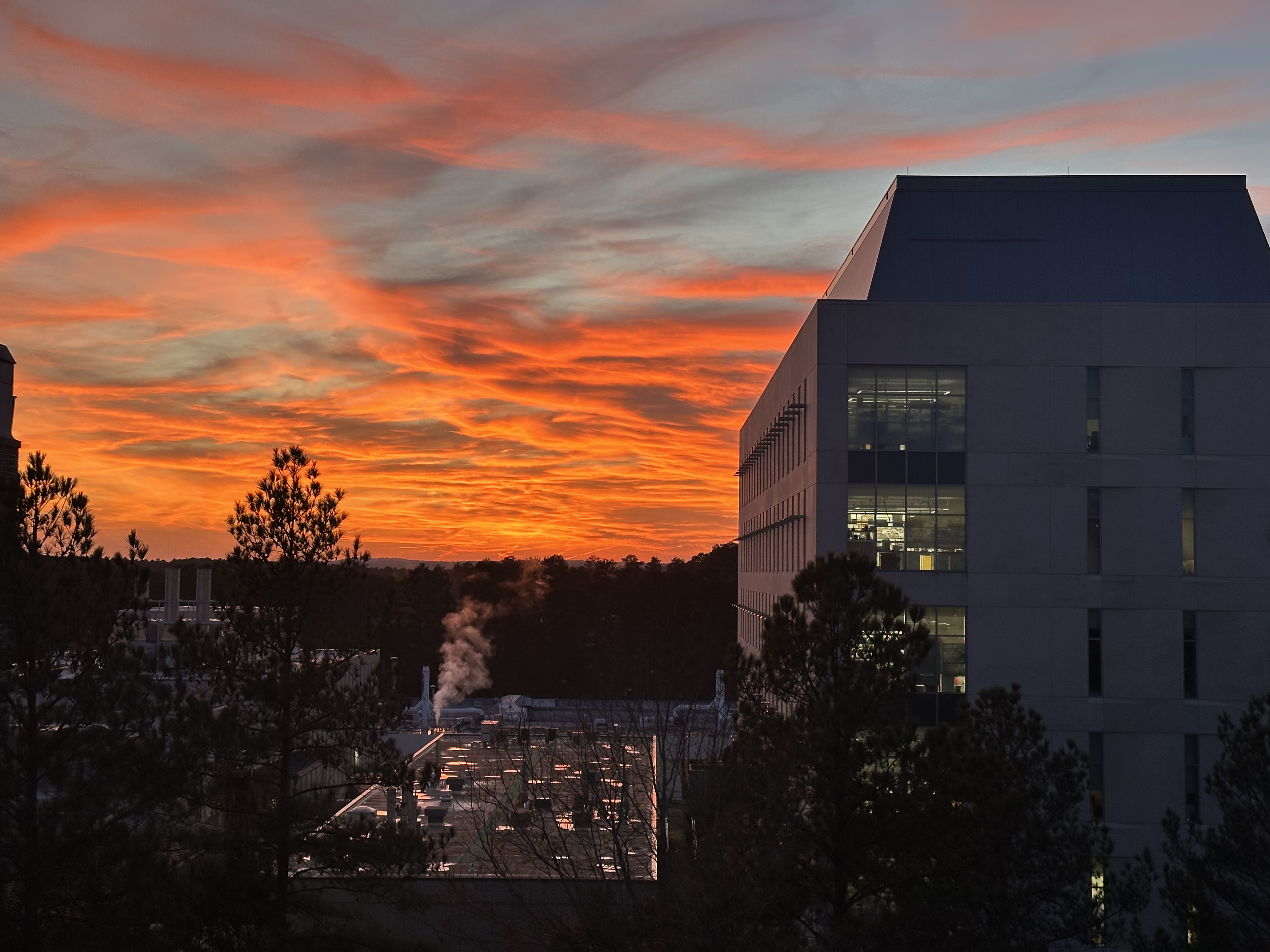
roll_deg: -0.8
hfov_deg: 39.7
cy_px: 476
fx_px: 1761
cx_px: 635
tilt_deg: +3.4
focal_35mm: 48
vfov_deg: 30.3
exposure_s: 1/121
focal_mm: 6.86
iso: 64
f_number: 1.78
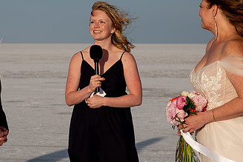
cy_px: 31
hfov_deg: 12.0
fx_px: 1154
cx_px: 84
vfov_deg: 8.0
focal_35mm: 171
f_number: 8
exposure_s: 1/800
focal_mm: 86
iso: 200
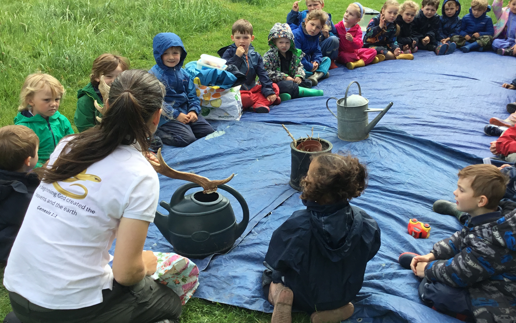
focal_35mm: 41
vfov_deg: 31.2
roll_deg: +0.2
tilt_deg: -19.6
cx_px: 308
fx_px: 577
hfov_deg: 47.9
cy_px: 136
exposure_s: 1/337
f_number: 2.4
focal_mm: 3.3
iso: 25
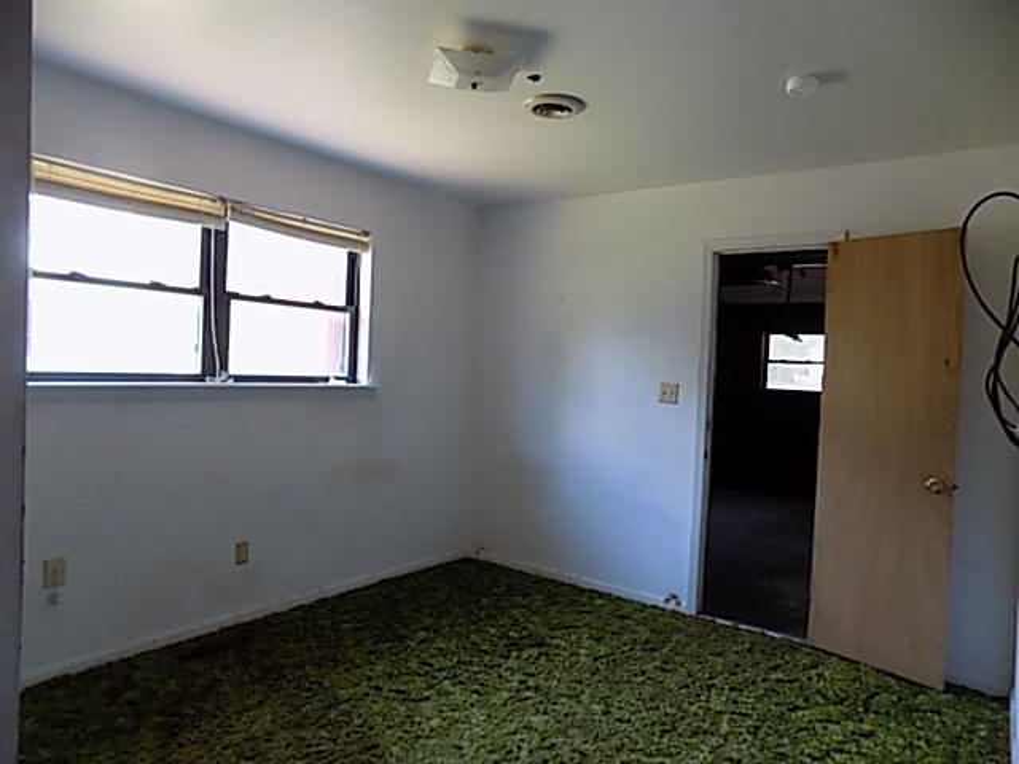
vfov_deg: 58.9
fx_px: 677
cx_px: 510
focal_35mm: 23
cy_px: 382
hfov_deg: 73.9
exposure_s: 1/30
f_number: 3.1
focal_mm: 4
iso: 220
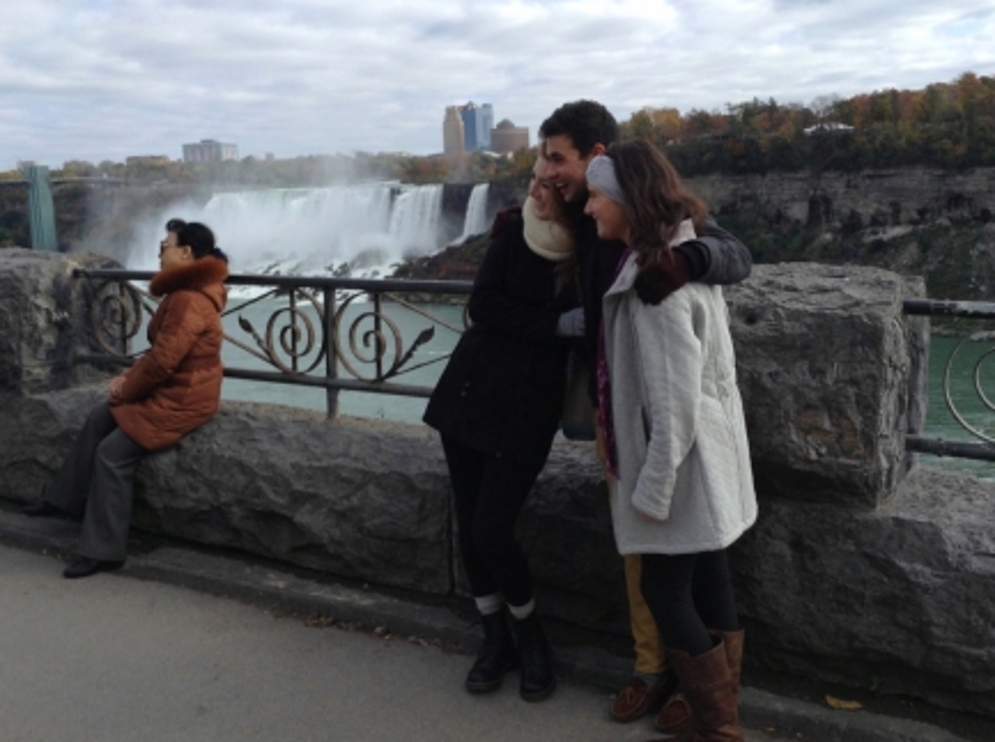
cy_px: 329
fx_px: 1119
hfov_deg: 47.9
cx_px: 501
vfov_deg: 36.7
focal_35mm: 39
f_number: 2.4
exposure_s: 1/905
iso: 32
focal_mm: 3.3
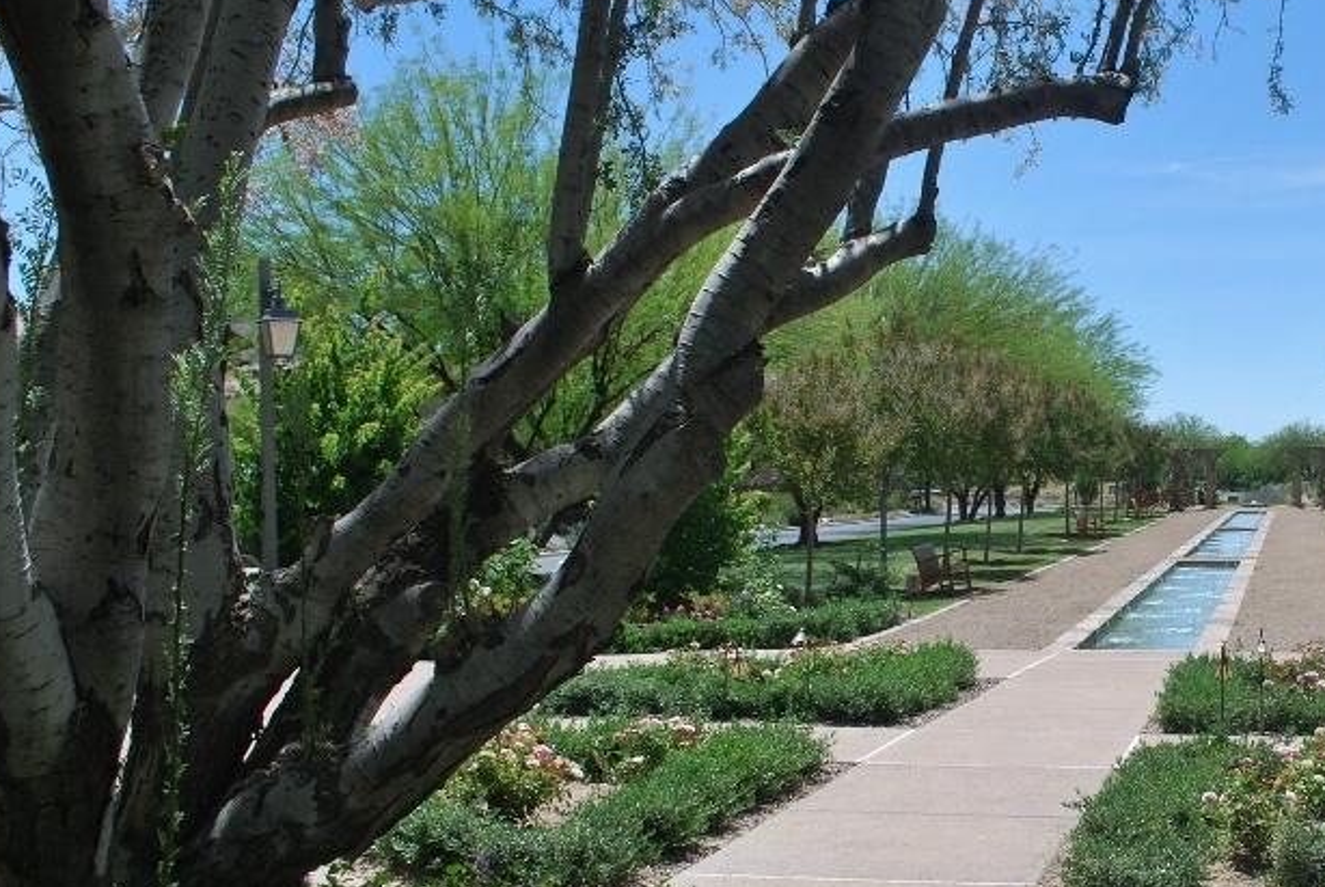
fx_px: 1658
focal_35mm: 45
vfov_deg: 29.9
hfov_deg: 41.8
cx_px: 1042
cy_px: 497
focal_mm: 18
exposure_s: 1/250
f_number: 8
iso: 100
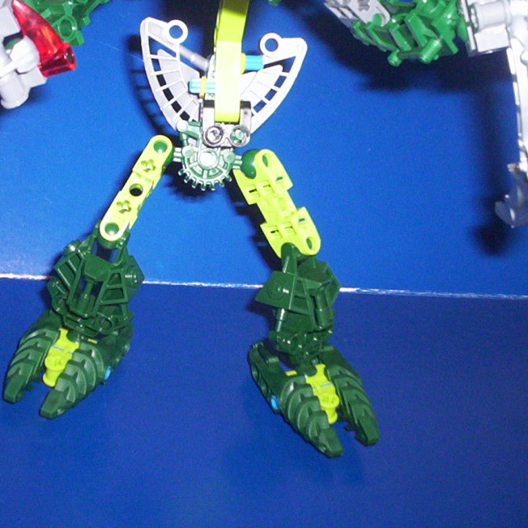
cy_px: 189
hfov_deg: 28.0
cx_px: 175
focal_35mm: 61
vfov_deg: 28.0
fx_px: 1053
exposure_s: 1/60
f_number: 4.5
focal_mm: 4.99
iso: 140
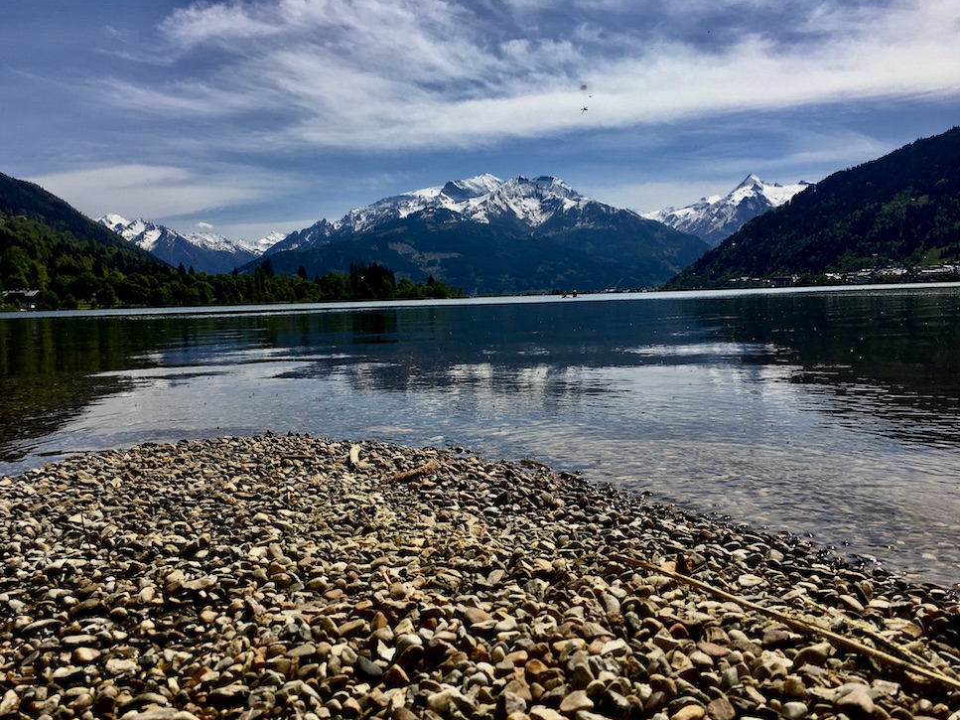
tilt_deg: -3.3
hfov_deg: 60.0
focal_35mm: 30
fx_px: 832
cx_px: 465
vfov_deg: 46.8
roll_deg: +1.4
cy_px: 369
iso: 25
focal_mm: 4.15
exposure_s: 1/3205
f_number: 2.2
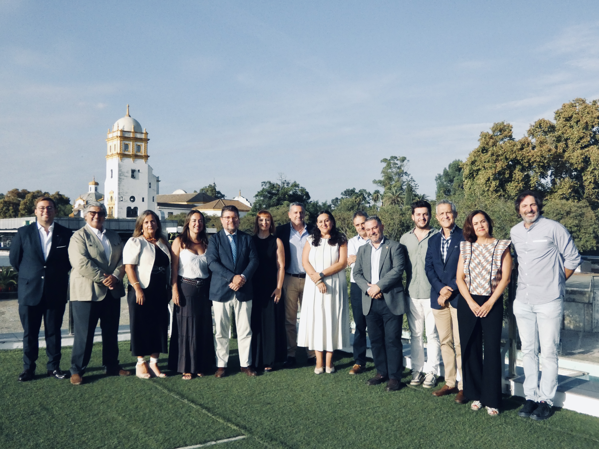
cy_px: 224
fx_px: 658
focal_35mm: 38
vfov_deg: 37.7
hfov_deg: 49.0
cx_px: 300
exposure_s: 1/6400
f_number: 3.5
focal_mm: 6.8
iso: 800
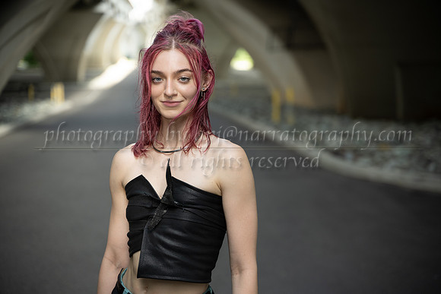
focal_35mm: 75
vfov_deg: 18.2
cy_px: 147
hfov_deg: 27.0
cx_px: 220
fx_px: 919
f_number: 2.8
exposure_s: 1/500
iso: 400
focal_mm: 75
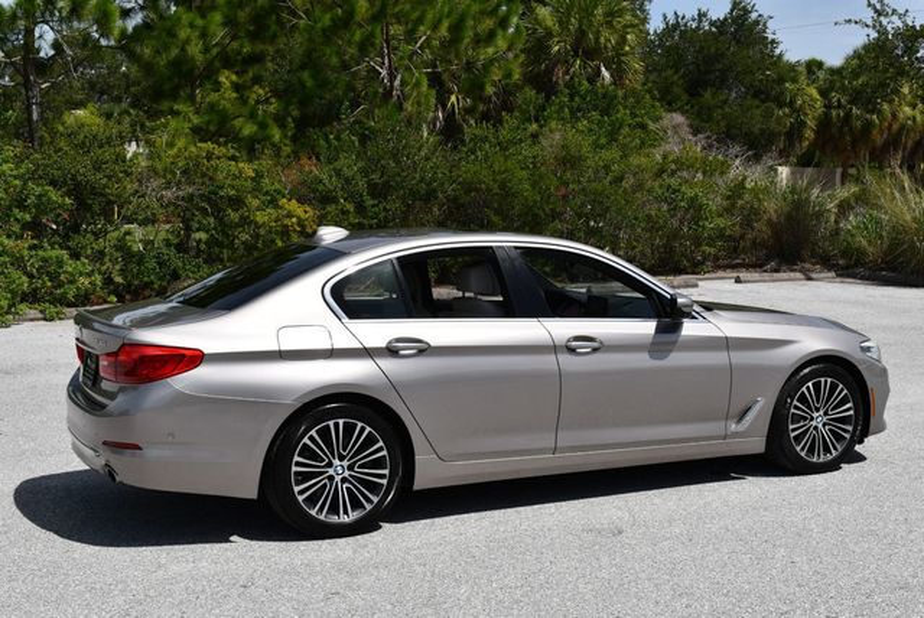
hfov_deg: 41.1
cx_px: 462
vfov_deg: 28.1
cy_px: 309
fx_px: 1233
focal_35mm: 48
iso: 100
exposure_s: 1/400
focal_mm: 24
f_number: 10
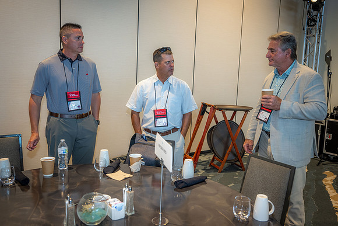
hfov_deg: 60.3
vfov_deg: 42.3
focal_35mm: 31
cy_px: 113
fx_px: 291
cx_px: 169
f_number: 4
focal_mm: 31
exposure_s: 1/100
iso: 640
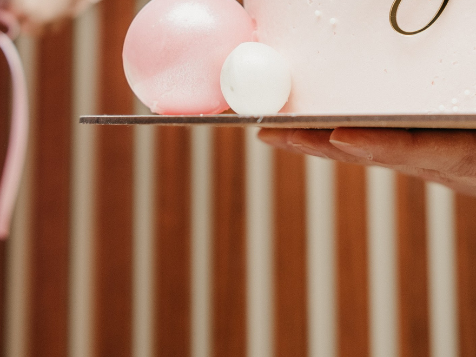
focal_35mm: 96
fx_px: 1320
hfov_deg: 20.0
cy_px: -56
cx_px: 441
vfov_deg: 14.9
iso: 200
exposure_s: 1/160
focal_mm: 31
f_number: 4
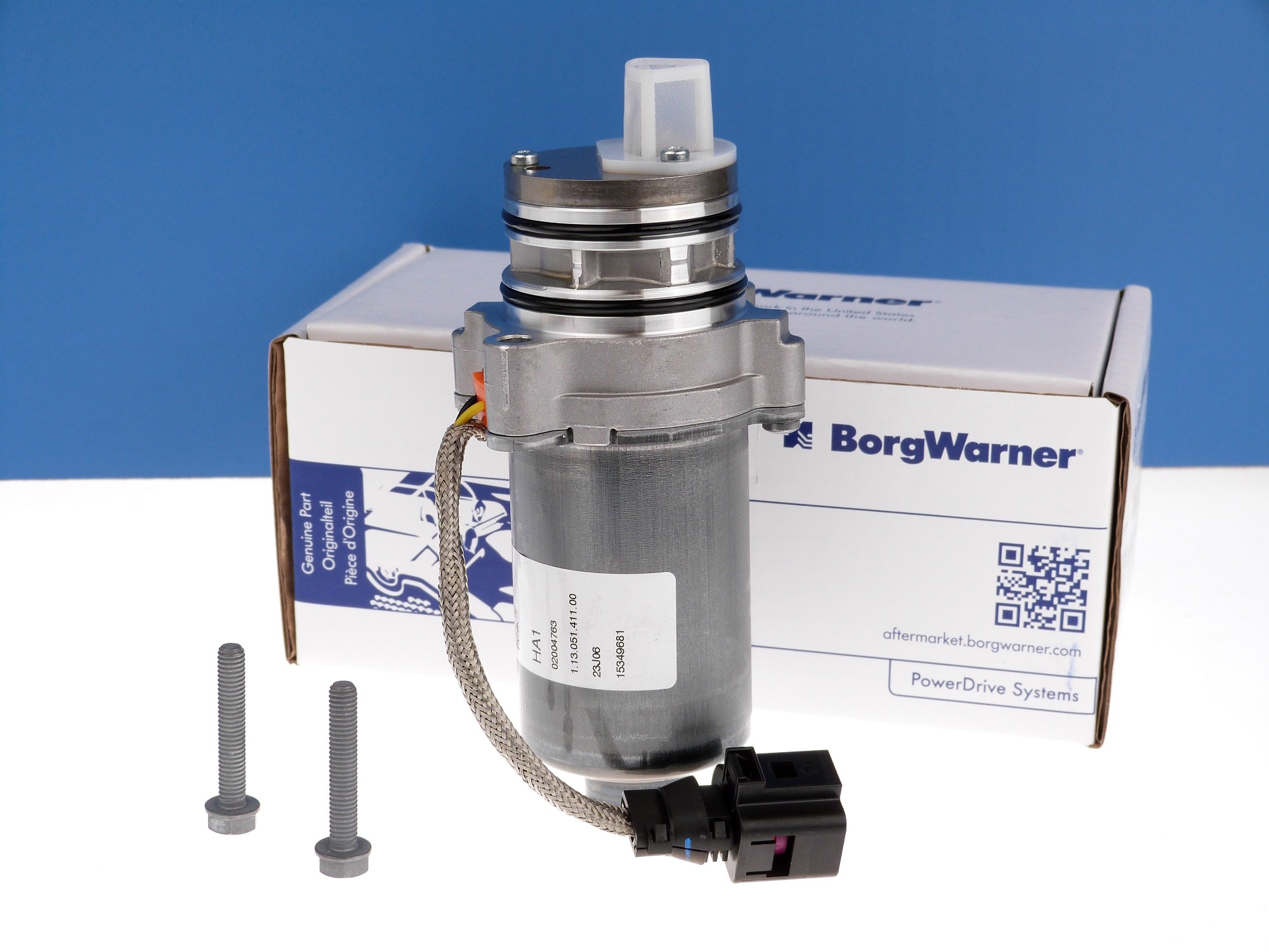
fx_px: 2493
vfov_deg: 21.6
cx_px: 634
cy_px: 476
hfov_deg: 28.6
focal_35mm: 68
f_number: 3.6
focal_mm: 12.1
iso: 100
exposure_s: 1/100
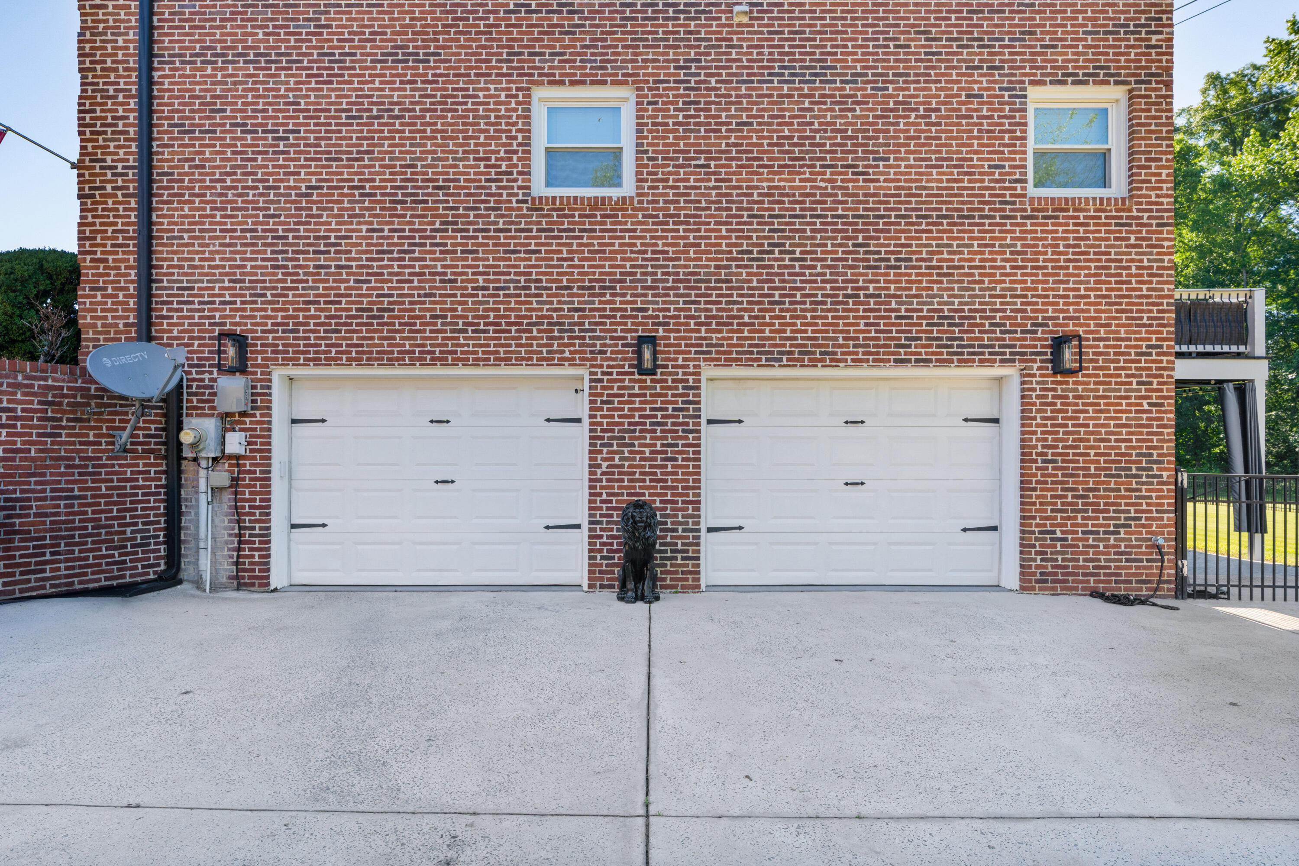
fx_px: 722
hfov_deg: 84.0
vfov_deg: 61.9
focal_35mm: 20
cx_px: 650
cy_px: 433
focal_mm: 20
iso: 320
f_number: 7.1
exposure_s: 1/320
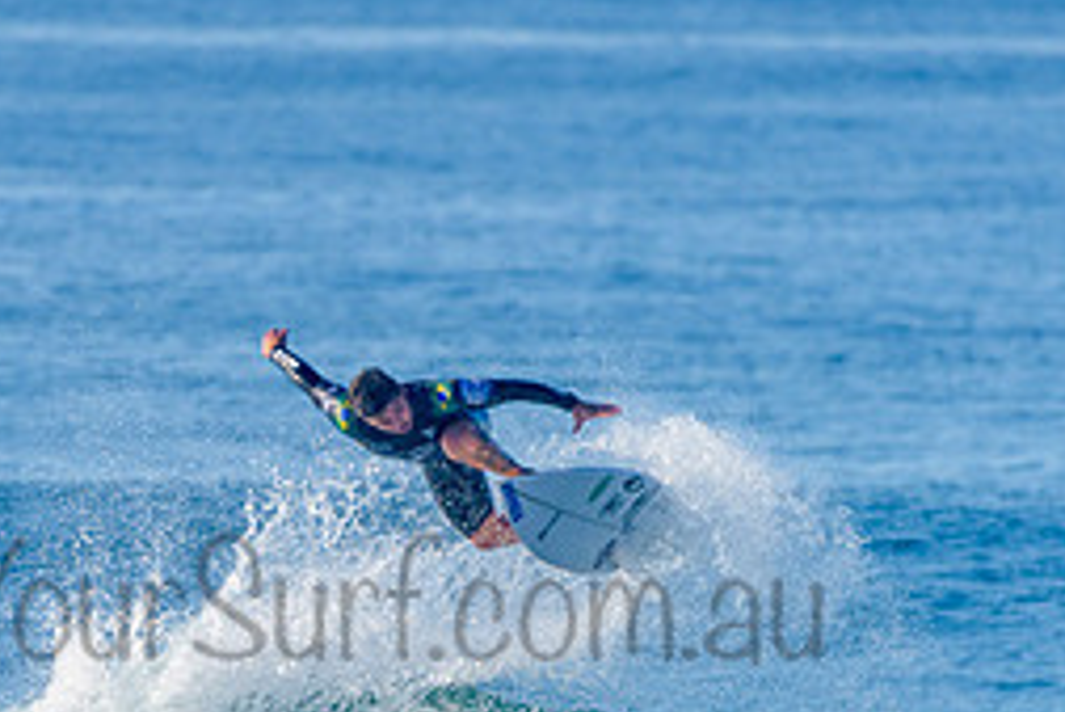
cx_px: 379
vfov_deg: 1.2
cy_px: 562
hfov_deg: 1.8
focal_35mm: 1148
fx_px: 33980
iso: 360
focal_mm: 500
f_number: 5.6
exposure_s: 1/2000
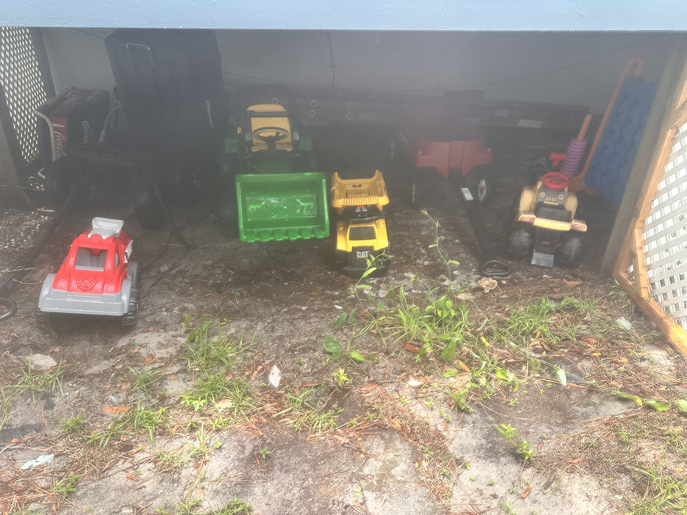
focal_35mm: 24
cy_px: 258
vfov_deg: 56.8
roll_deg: +0.7
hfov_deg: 71.6
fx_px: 476
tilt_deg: -26.0
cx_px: 344
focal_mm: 6.86
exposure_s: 1/458
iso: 80
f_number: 1.78
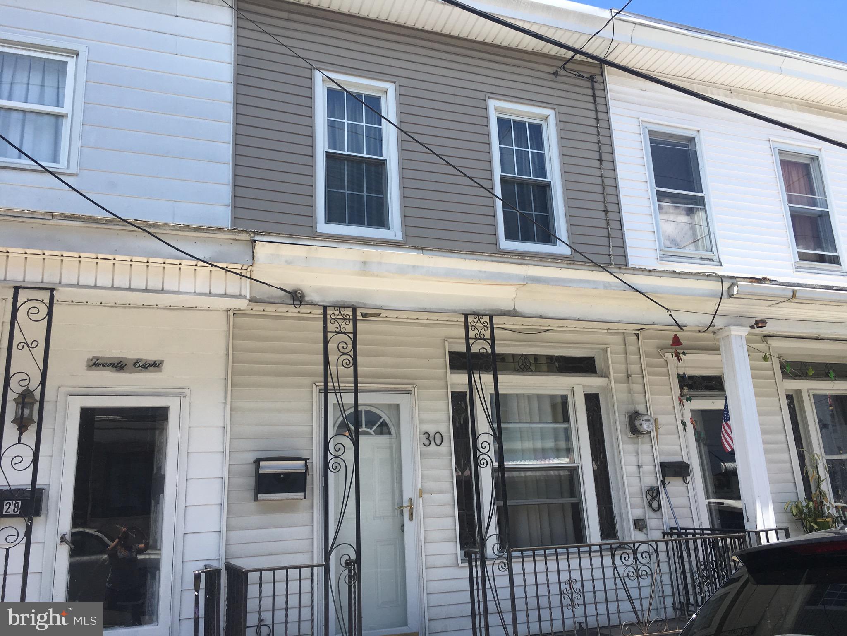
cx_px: 424
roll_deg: +2.6
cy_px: 318
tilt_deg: +16.4
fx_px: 710
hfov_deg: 61.7
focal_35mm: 29
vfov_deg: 48.2
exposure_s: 1/725
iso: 25
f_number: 2.2
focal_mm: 4.15
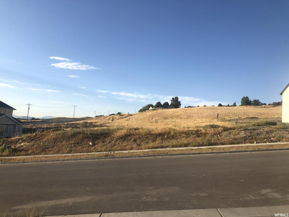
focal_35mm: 28
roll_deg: -4.4
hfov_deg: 63.4
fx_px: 234
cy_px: 108
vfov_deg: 49.7
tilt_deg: +4.1
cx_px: 144
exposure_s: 1/1548
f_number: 1.8
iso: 20
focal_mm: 3.99
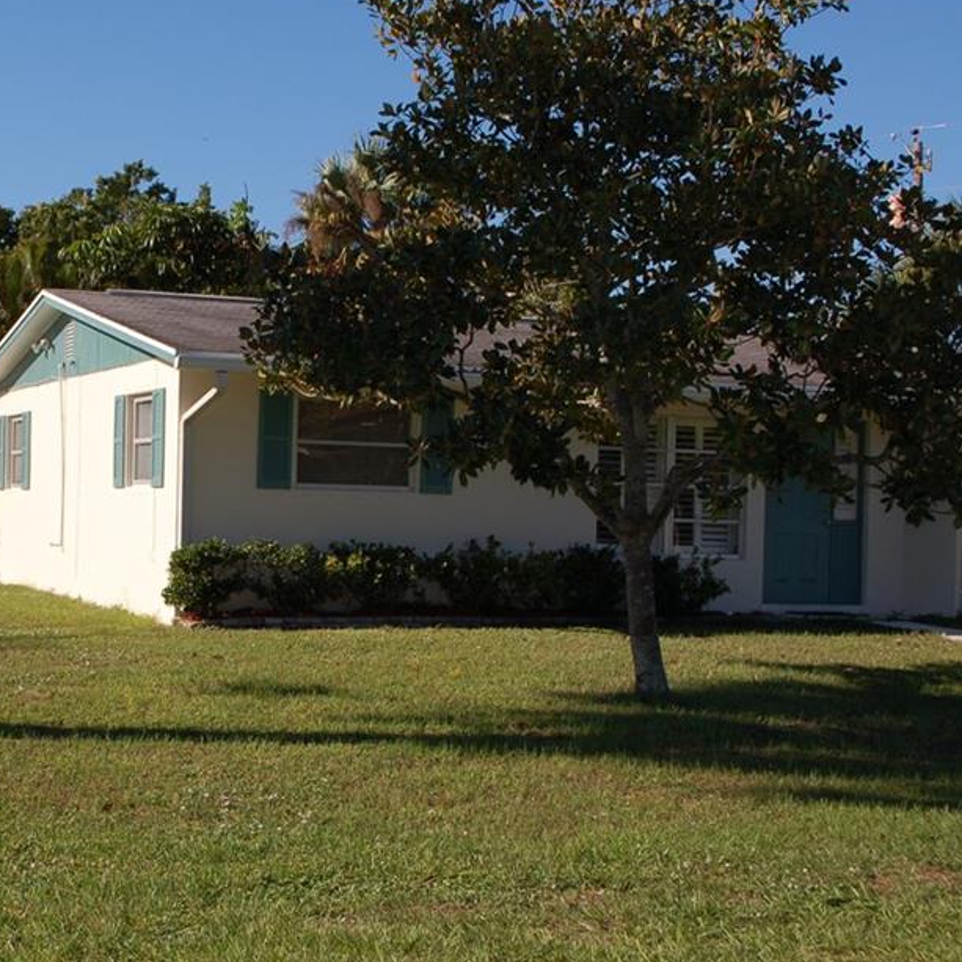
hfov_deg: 27.4
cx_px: 228
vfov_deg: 27.8
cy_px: 466
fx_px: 1940
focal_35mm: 62
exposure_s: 1/500
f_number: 8
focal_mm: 29
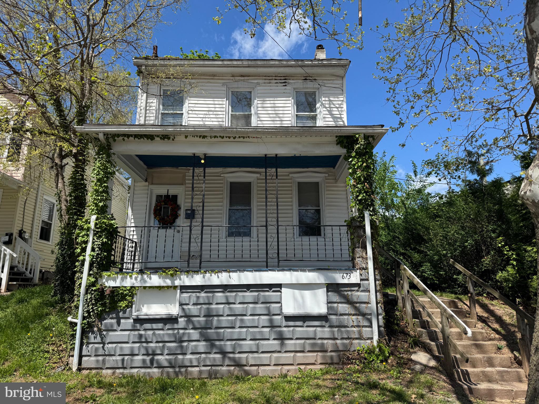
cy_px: 202
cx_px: 270
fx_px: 374
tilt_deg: +14.8
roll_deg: +0.6
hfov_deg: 71.6
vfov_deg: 56.8
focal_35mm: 24
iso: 80
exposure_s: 1/3247
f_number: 1.78
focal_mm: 6.76
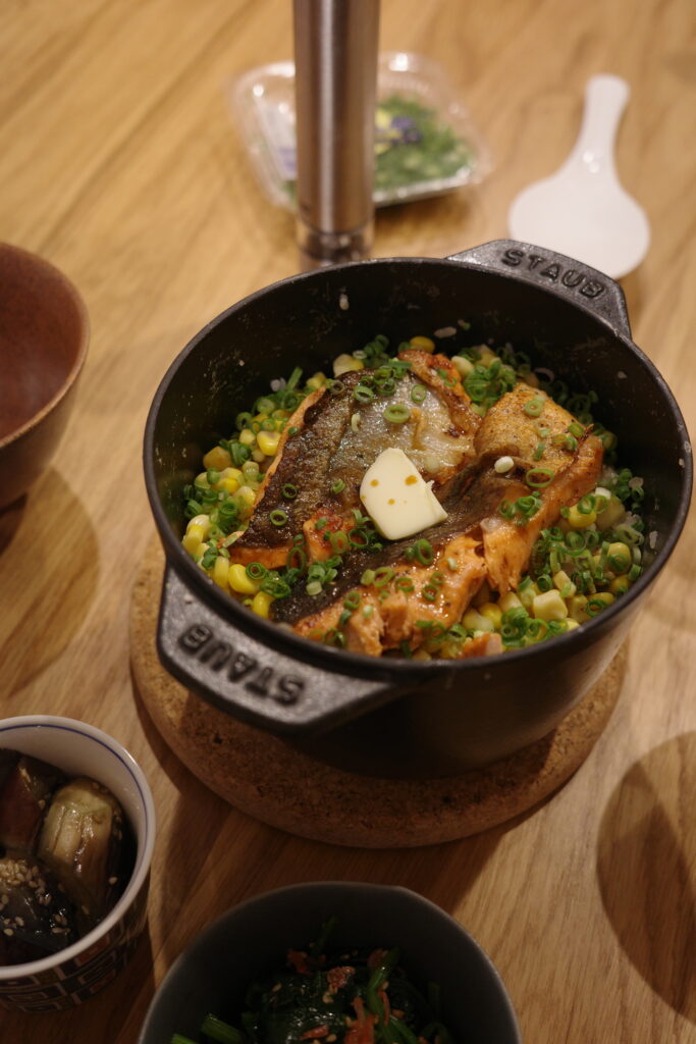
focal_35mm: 40
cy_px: 522
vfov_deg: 48.5
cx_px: 348
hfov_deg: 33.4
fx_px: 1160
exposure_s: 1/40
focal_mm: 26
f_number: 2.8
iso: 1000
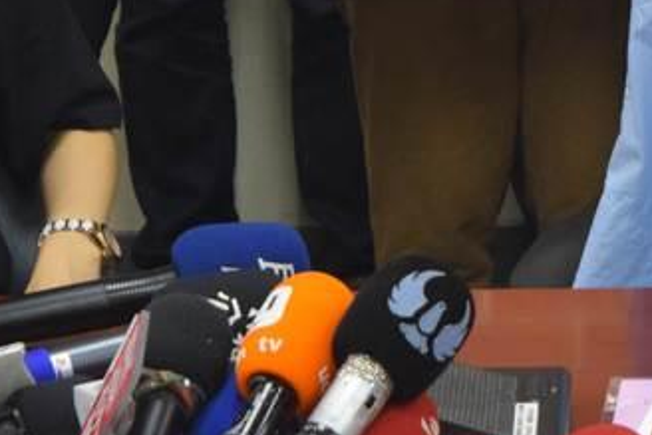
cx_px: 867
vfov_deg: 5.3
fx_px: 4667
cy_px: -140
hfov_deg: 7.9
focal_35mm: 258
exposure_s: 1/60
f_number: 5.6
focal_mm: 55
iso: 1250
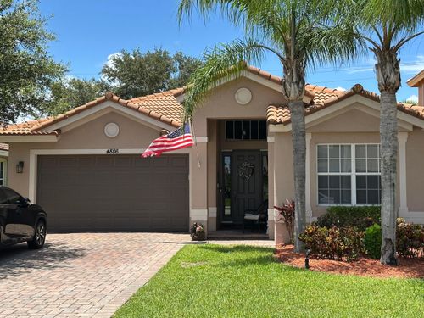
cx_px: 212
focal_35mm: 48
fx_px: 588
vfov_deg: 30.3
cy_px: 159
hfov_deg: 39.7
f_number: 1.78
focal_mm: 6.86
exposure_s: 1/2358
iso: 64
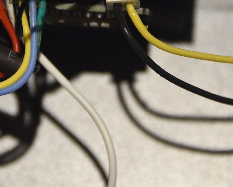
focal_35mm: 721
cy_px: 6
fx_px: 4972
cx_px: 66
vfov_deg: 2.1
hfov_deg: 2.7
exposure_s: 1/125
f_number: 5.6
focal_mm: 300
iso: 800
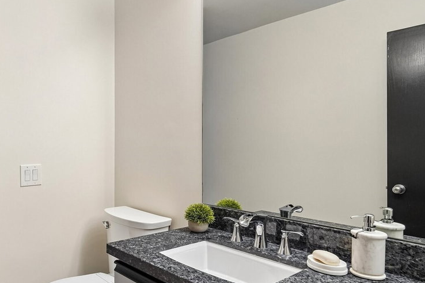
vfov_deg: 49.5
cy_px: 155
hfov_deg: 66.2
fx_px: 307
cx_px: 120
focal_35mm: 26
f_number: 8
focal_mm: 16
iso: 1600
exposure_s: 1/50
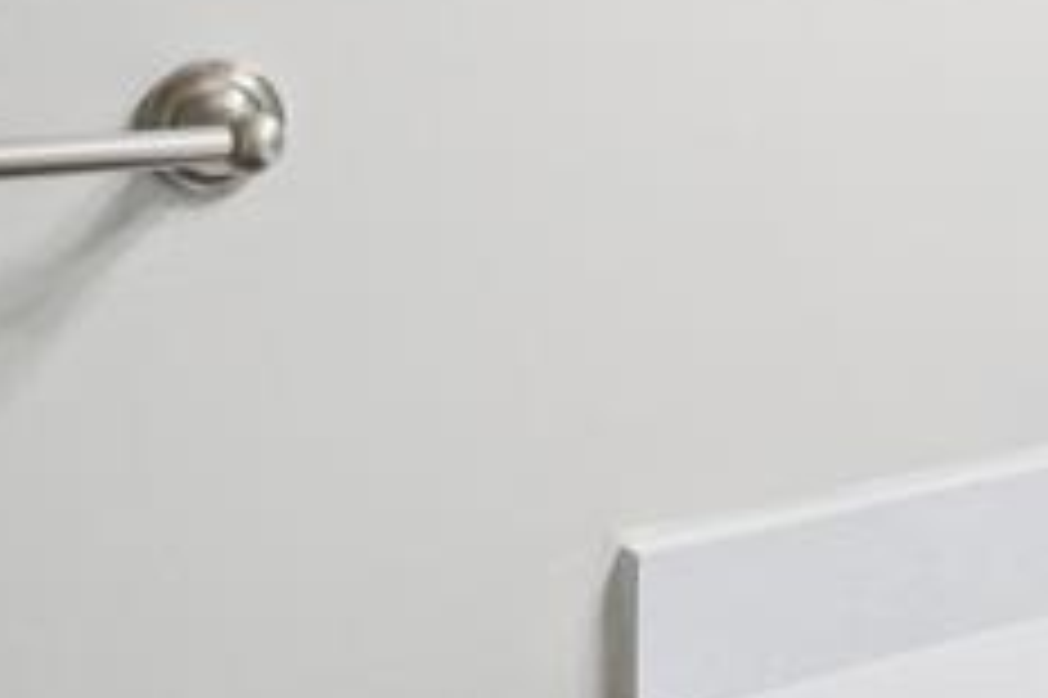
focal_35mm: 66
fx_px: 1920
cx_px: 1124
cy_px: -45
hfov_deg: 28.1
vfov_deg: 19.8
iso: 320
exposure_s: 1/30
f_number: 8
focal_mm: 10
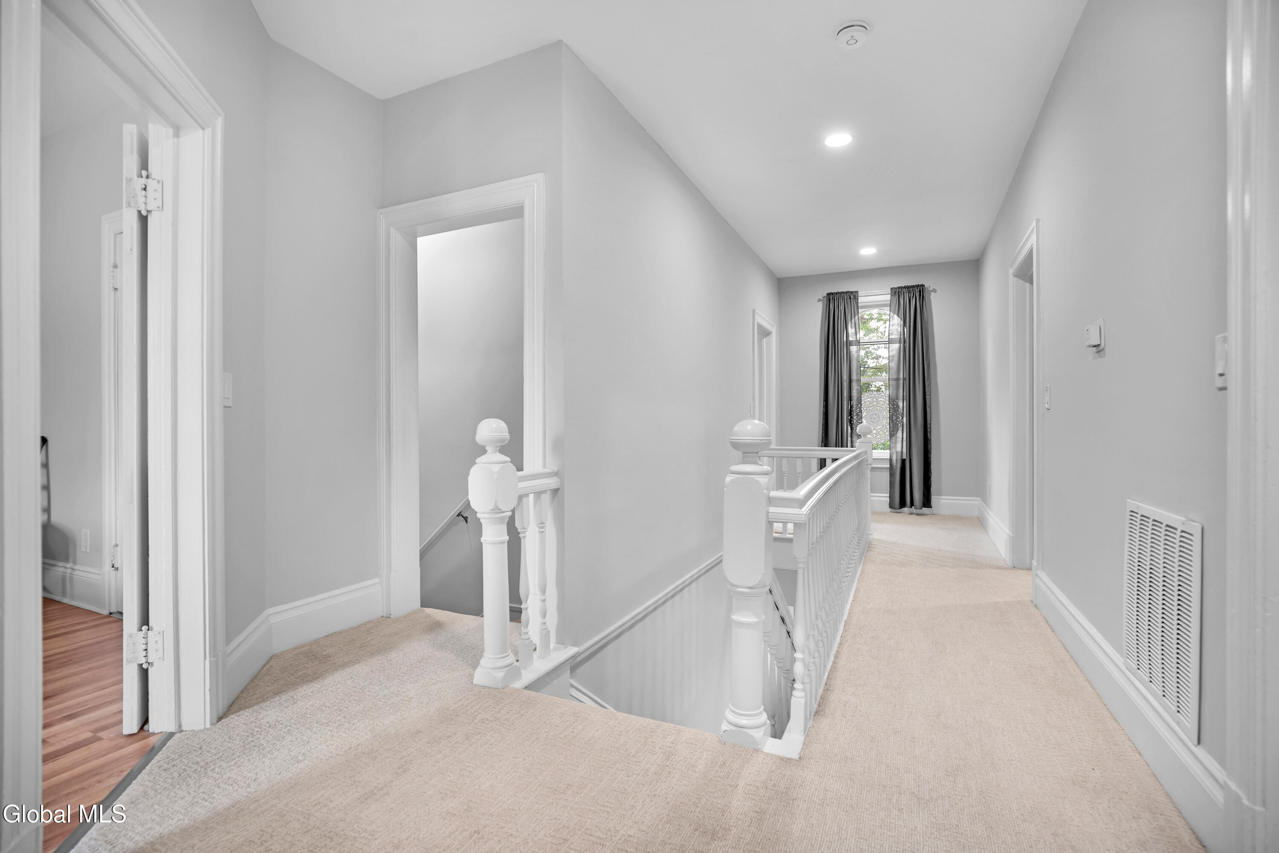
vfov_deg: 73.7
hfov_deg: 96.7
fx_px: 568
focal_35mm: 16
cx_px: 640
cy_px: 426
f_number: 4
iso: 250
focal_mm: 16
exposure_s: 1/15
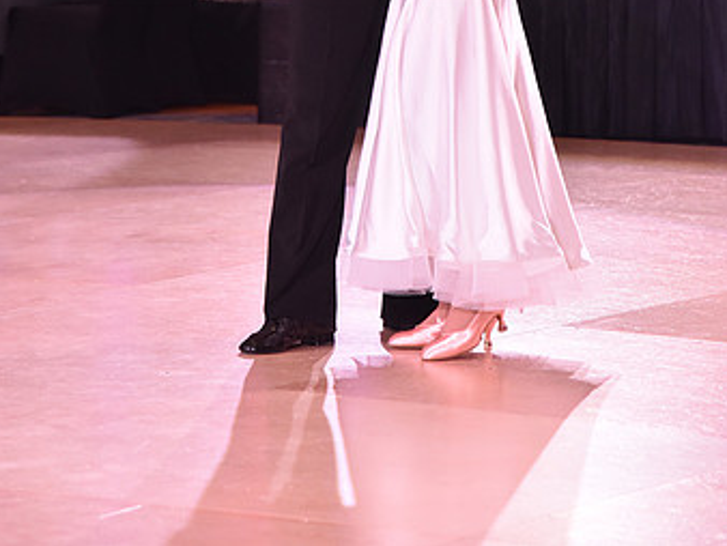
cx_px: 313
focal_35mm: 198
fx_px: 4161
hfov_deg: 10.0
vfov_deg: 7.5
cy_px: -75
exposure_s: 1/250
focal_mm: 120
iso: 2500
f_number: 5.6
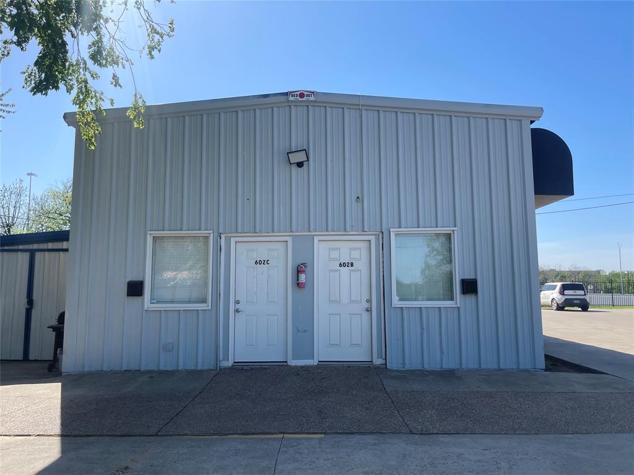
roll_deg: +0.4
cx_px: 317
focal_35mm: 26
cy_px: 238
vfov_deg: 53.1
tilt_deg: +6.1
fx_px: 476
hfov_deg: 67.3
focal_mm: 5.1
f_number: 1.6
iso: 32
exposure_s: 1/2545
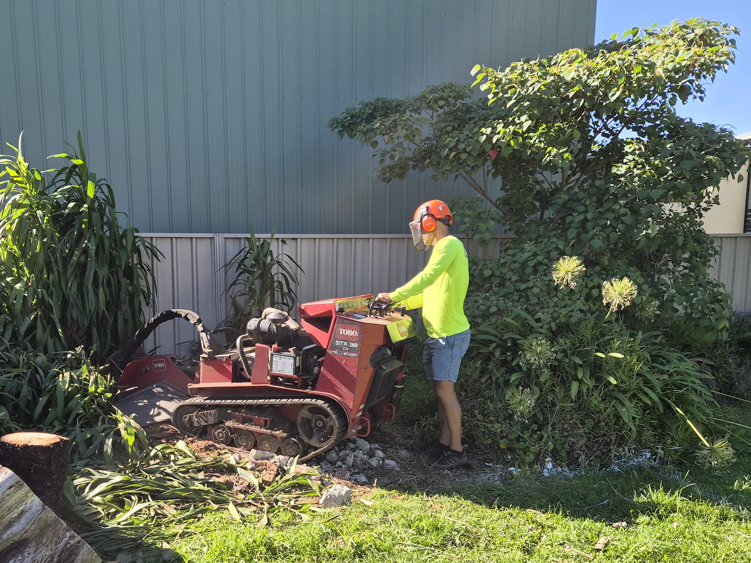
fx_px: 738
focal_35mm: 34
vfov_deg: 41.2
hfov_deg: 52.9
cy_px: 377
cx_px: 248
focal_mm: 5.4
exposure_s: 1/1548
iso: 80
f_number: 1.8
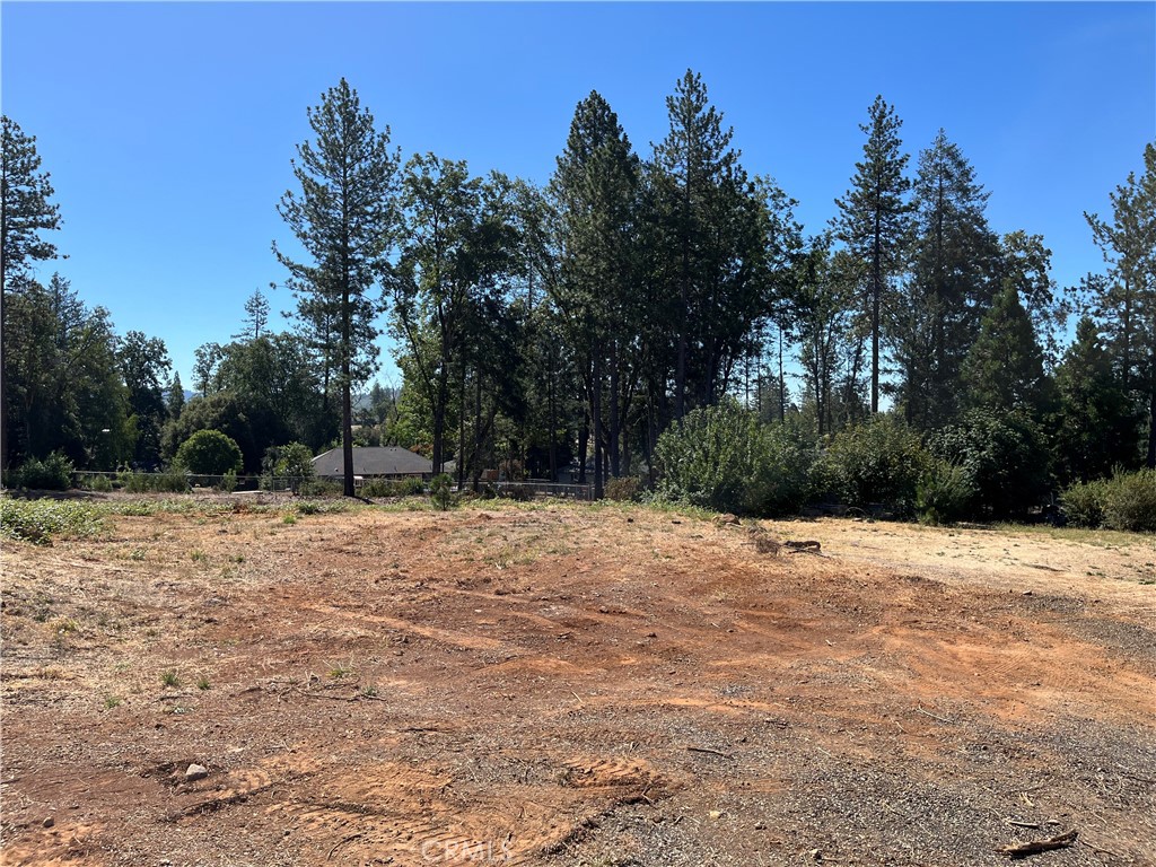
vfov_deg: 53.1
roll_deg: +0.9
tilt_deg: +0.7
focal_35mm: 26
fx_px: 868
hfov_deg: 67.3
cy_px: 434
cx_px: 578
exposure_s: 1/2825
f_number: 1.6
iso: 50
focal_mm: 5.1
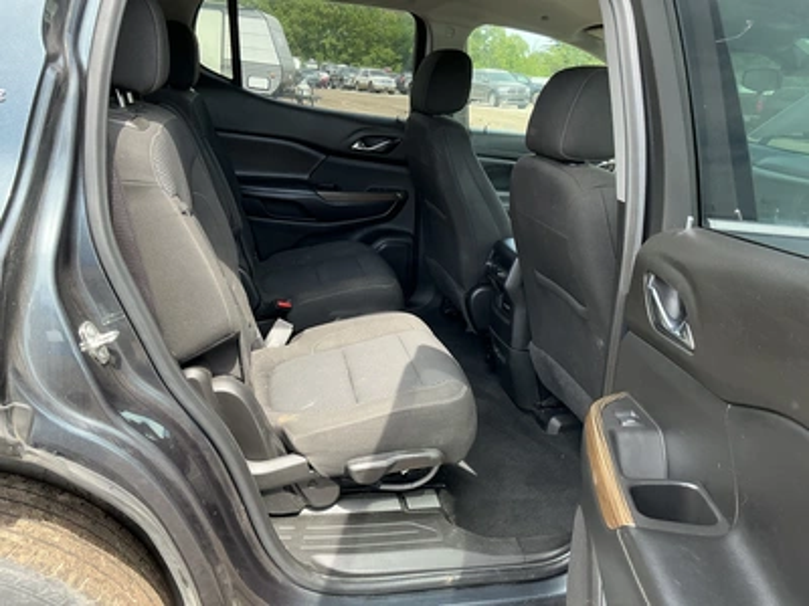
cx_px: 404
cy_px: 303
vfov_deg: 49.7
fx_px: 654
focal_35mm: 28
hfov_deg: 63.4
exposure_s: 1/152
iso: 32
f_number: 1.8
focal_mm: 3
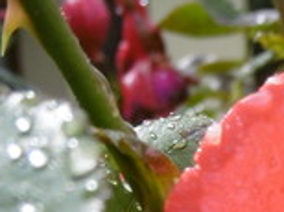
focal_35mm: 168
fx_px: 1376
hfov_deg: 11.4
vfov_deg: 8.6
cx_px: 408
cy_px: 334
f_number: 3.8
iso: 100
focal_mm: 7.7
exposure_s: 1/800
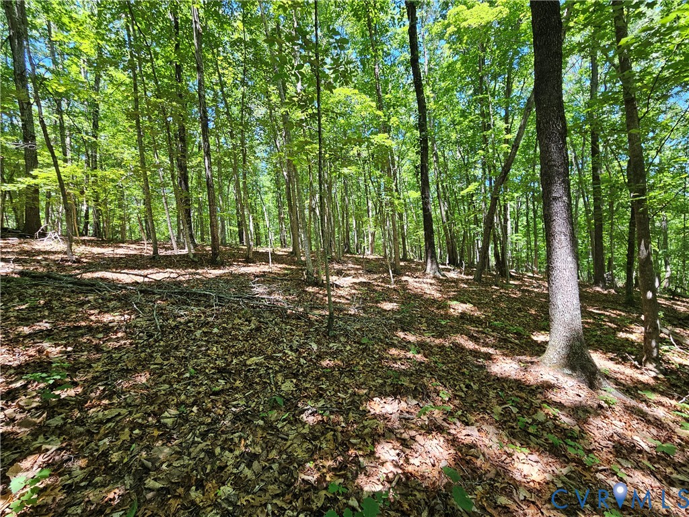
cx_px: 344
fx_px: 259
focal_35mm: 13
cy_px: 258
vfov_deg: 89.9
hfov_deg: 106.2
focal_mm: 2.2
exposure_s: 1/120
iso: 64
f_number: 2.2
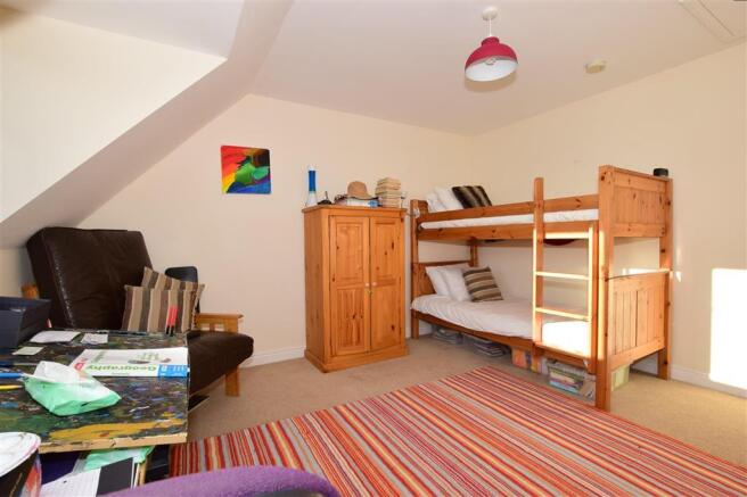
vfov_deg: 77.3
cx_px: 374
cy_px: 248
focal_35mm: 15
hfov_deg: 100.4
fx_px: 311
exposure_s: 1/200
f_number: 13
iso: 640
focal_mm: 10
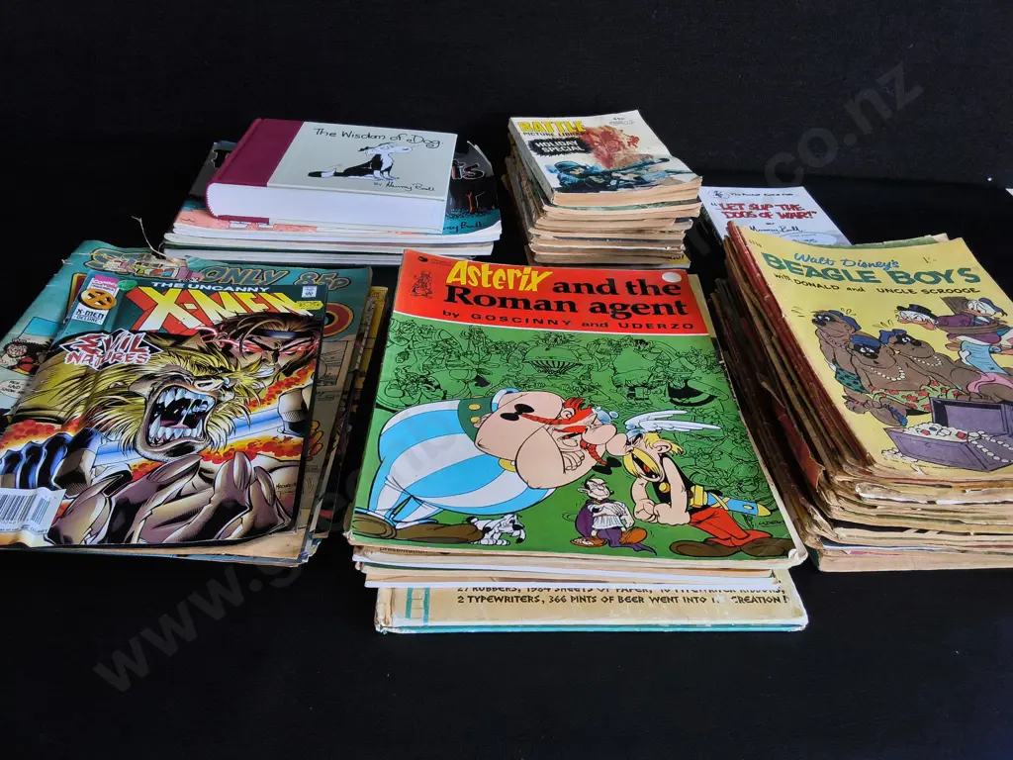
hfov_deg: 65.3
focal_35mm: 27
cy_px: 380
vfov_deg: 51.4
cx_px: 506
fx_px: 790
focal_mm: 2.87
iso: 125
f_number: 2
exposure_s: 1/120
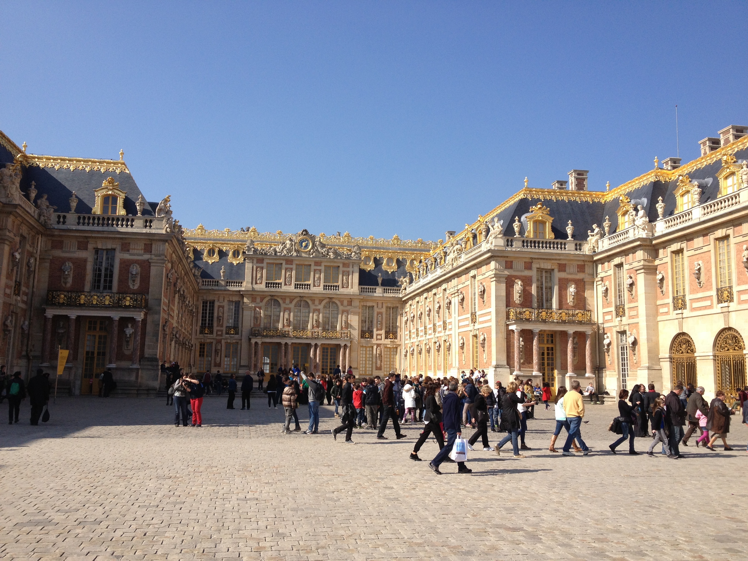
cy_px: 280
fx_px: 756
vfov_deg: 40.7
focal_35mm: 35
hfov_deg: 52.6
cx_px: 374
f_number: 2.4
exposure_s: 1/1534
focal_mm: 4.28
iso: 50
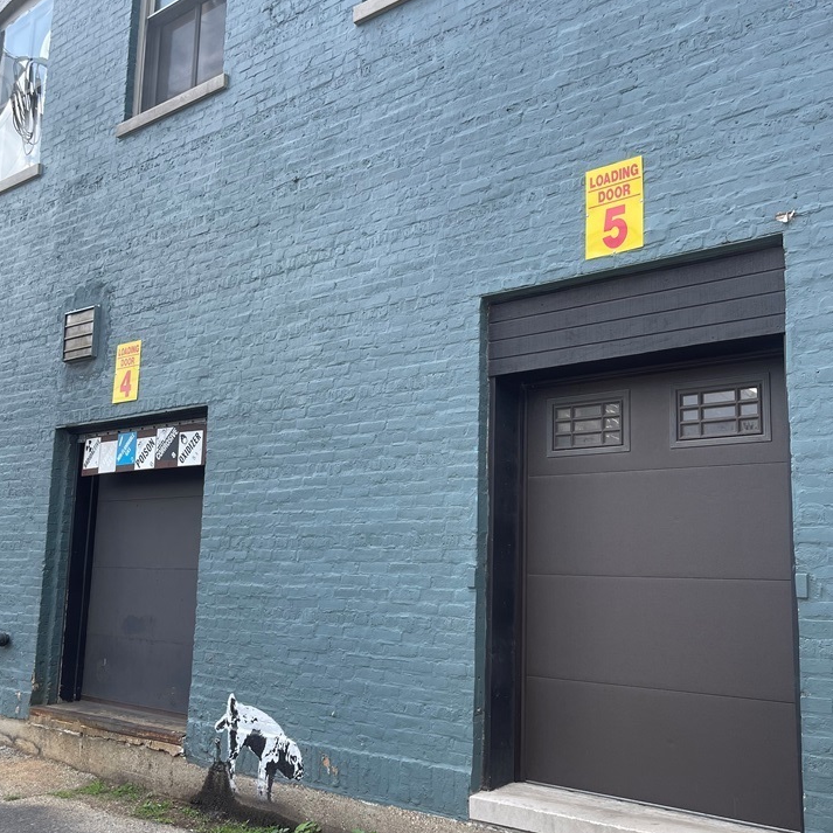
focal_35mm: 33
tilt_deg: +9.4
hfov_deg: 49.7
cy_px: 458
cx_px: 426
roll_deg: -1.7
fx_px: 898
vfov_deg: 49.7
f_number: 1.6
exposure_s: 1/713
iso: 32
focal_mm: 5.1
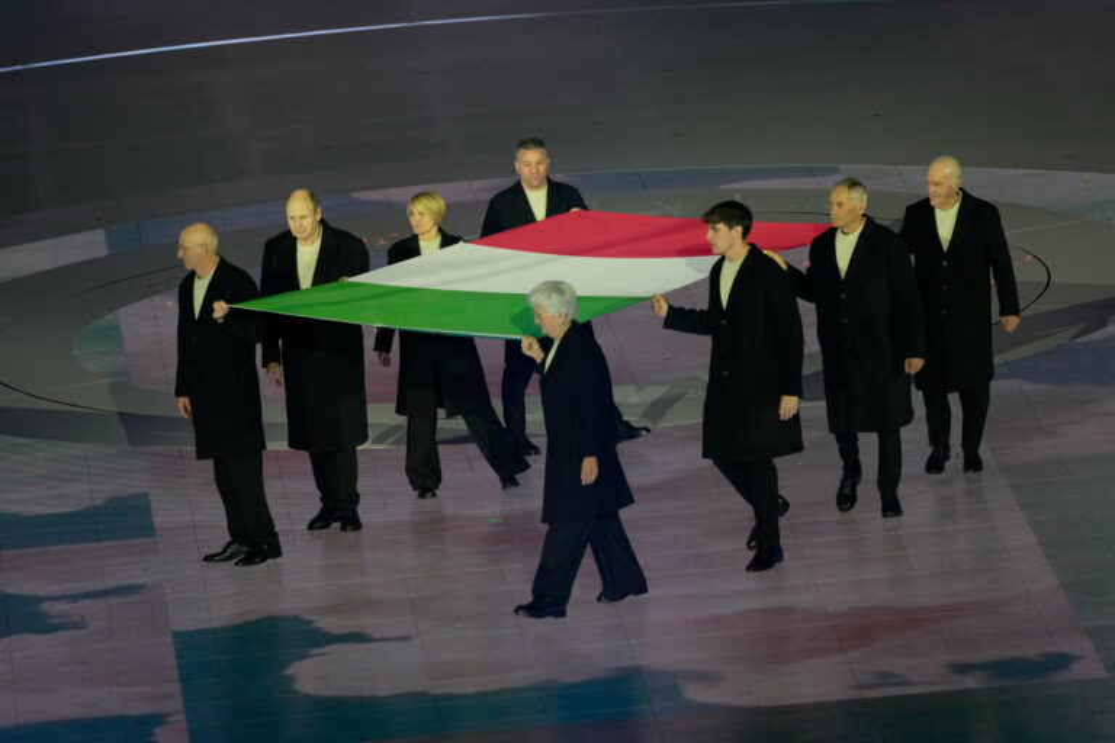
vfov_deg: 3.4
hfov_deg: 5.2
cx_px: 558
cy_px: 372
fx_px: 12388
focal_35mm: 400
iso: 2000
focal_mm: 400
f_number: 4.5
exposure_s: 1/400
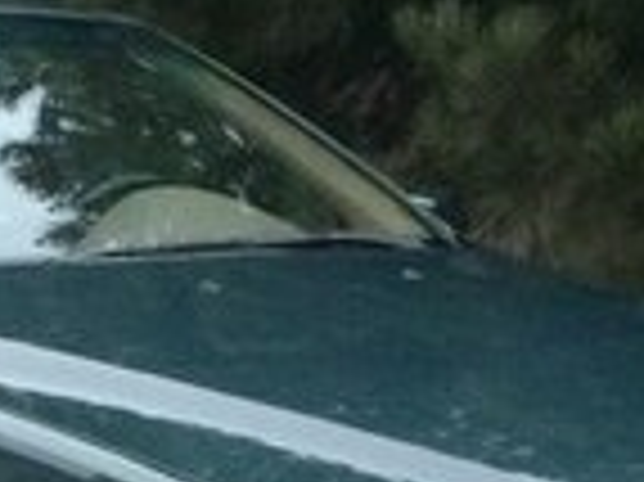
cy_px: 673
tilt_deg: -12.5
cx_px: -194
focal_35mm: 134
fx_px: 2491
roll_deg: +0.4
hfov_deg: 14.1
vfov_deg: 10.7
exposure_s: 1/33
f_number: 2.2
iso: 80
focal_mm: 4.15
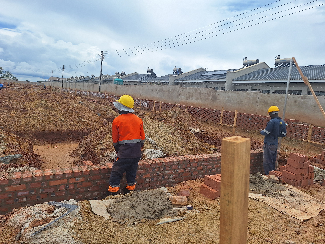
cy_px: 122
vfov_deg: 58.9
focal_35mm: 23
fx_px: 216
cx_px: 162
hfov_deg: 73.9
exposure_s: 1/4608
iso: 40
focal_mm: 5.54
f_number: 1.8
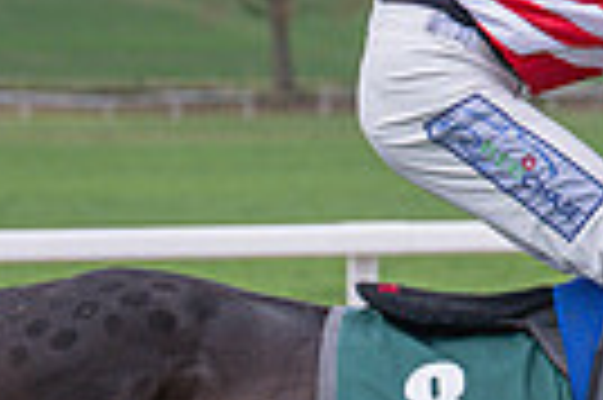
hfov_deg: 5.2
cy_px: 515
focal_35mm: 395
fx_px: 6608
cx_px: 522
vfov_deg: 3.5
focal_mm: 71
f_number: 3.2
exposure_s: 1/1600
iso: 400
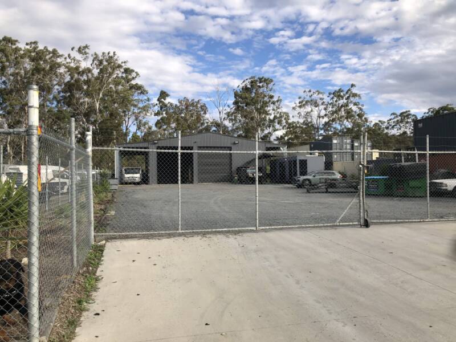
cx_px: 228
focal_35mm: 28
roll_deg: +0.1
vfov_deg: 49.7
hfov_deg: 63.4
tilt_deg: +1.3
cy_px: 171
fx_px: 369
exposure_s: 1/1412
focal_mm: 4
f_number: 1.8
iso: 20
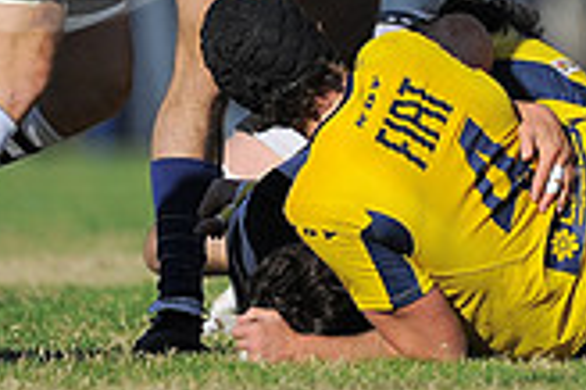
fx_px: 22977
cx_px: 636
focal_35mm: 1413
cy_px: -222
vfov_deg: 1.0
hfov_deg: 1.5
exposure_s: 1/8000
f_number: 2.8
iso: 320
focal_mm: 400
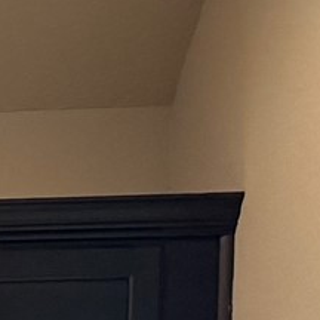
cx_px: -772
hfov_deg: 7.3
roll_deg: +0.0
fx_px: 2102
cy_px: 1009
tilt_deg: -4.1
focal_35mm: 201
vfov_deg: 7.5
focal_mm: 6.76
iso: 200
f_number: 1.78
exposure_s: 1/60
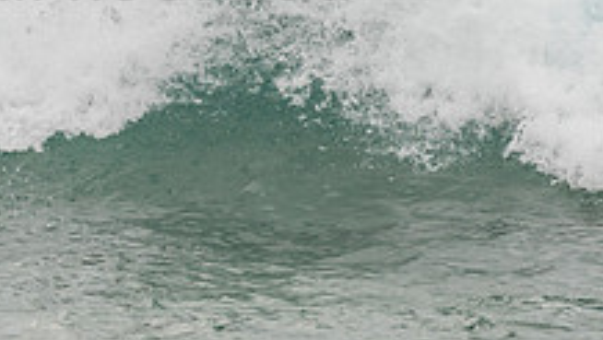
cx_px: 58
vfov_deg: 1.0
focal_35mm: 1171
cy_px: -65
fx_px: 18737
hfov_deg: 1.8
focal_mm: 420
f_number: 5.6
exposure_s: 1/2000
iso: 250
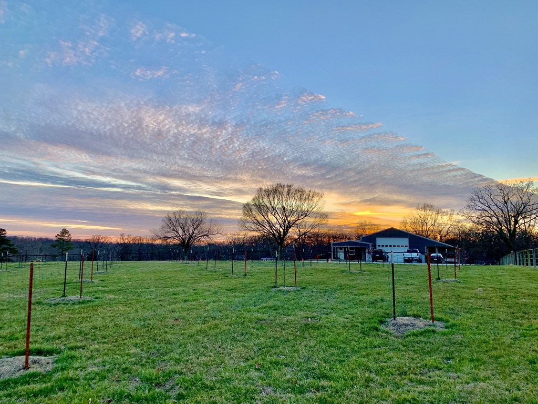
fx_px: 404
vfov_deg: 53.1
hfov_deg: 67.3
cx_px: 269
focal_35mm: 26
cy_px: 202
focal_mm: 4.25
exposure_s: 1/278
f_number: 1.8
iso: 25
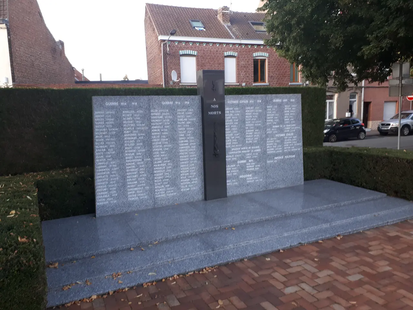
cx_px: 206
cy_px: 155
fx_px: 322
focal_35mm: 27
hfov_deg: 65.3
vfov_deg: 51.4
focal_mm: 3.6
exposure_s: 1/33
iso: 64
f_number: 1.9
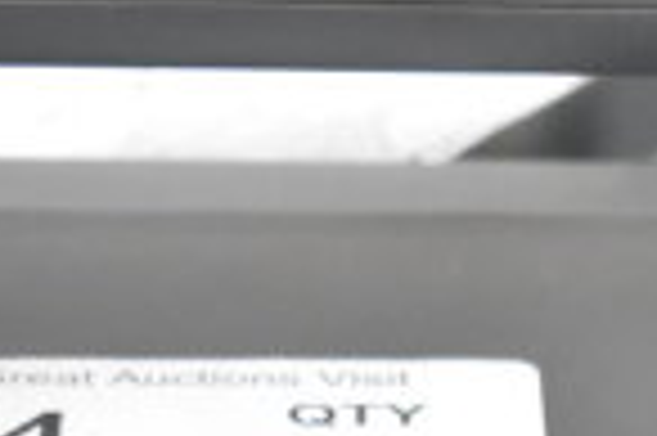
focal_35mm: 238
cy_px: 829
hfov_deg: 8.6
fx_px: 4339
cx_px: 544
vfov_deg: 5.6
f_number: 4.8
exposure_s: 1/60
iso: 3600
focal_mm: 38
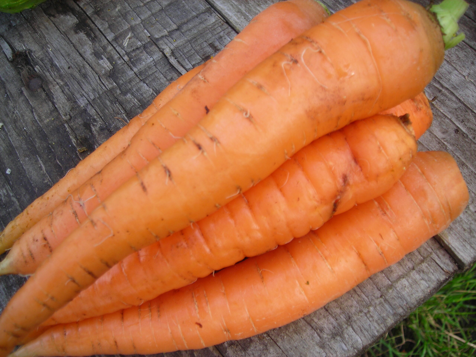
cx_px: 238
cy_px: 178
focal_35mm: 38
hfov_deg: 49.0
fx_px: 523
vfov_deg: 37.7
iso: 50
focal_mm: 6.3
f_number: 3.2
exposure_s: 1/32.6
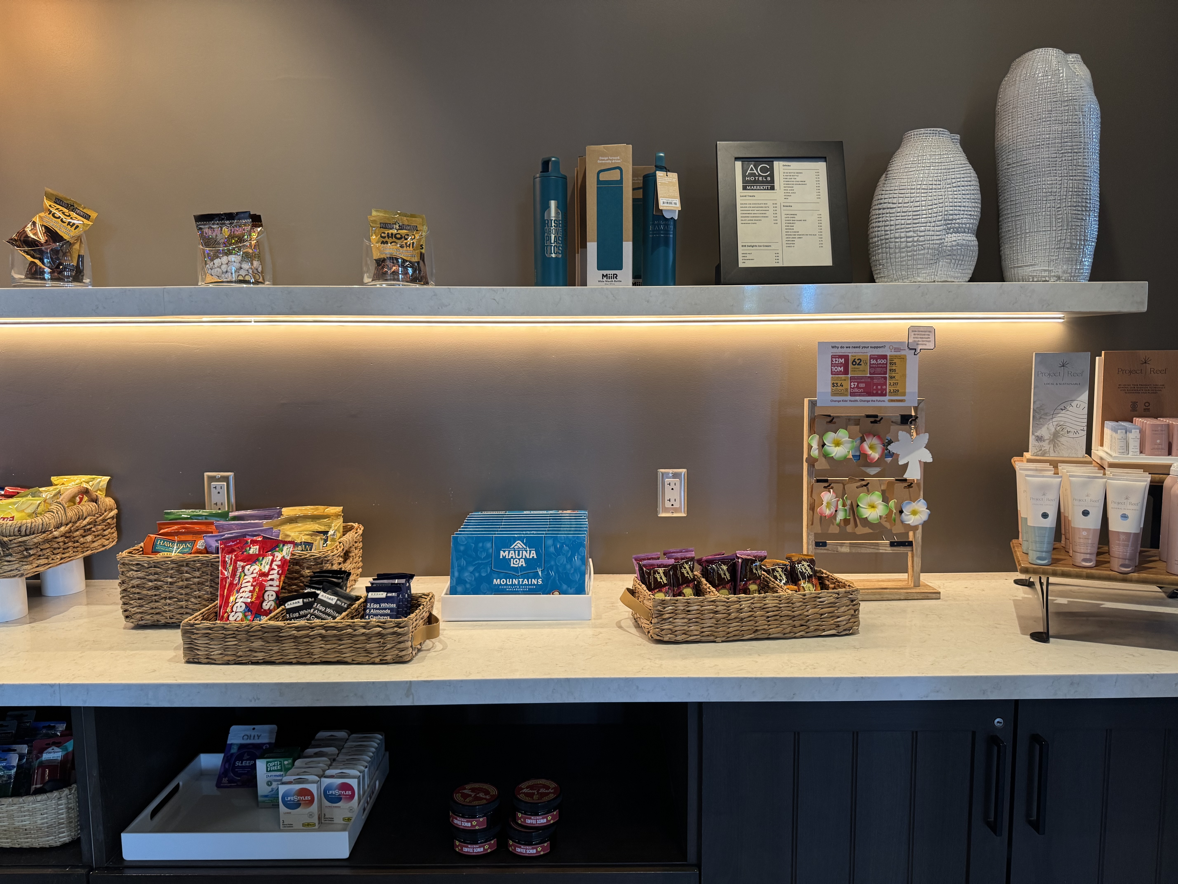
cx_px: 589
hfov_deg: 71.6
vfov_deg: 56.8
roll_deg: +0.3
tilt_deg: -6.1
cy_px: 442
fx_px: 817
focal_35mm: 24
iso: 200
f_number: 1.78
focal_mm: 6.76
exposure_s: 1/54
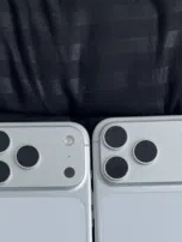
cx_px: 35
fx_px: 665
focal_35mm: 95
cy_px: 232
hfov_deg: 15.5
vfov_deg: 20.1
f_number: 1.78
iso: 50
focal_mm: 6.76
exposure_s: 1/50
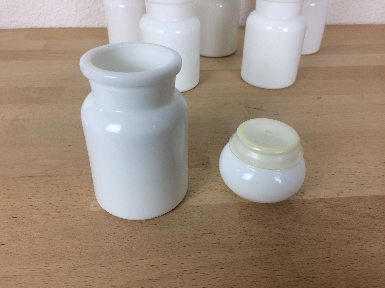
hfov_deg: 61.7
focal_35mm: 29
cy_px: 144
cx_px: 192
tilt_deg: -35.1
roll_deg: -1.8
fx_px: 323
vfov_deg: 48.2
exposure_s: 1/100
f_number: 2.2
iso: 64
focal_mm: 4.15
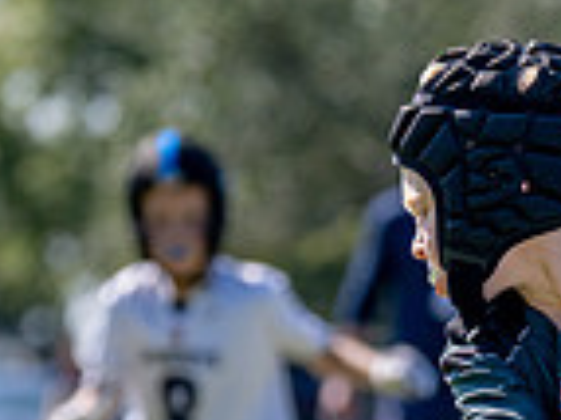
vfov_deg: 3.1
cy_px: 627
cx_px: 566
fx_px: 7854
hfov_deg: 4.1
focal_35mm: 485
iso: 250
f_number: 2.8
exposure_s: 1/2500
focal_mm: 105
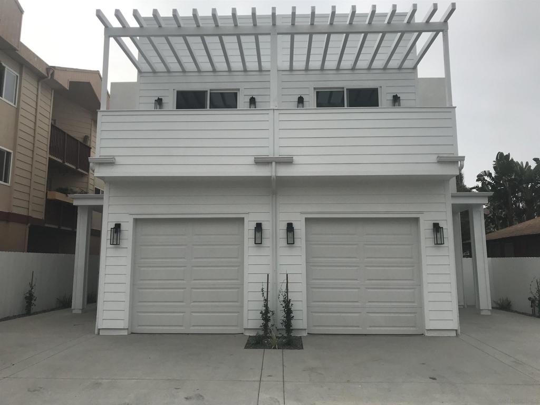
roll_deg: -1.4
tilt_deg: +9.2
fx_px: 437
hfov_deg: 63.4
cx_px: 270
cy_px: 202
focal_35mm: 28
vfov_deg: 49.7
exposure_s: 1/4000
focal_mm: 3.99
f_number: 1.8
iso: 20
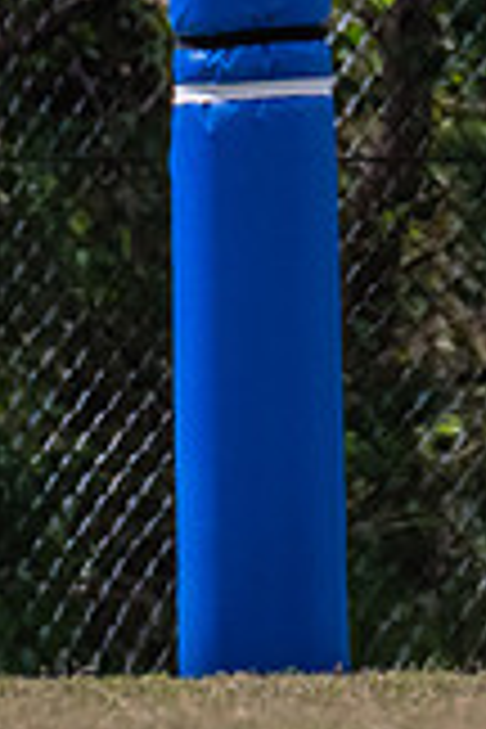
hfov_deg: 0.4
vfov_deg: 0.6
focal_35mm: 3187
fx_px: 64532
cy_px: 235
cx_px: -152
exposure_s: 1/1600
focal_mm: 420
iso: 800
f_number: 8
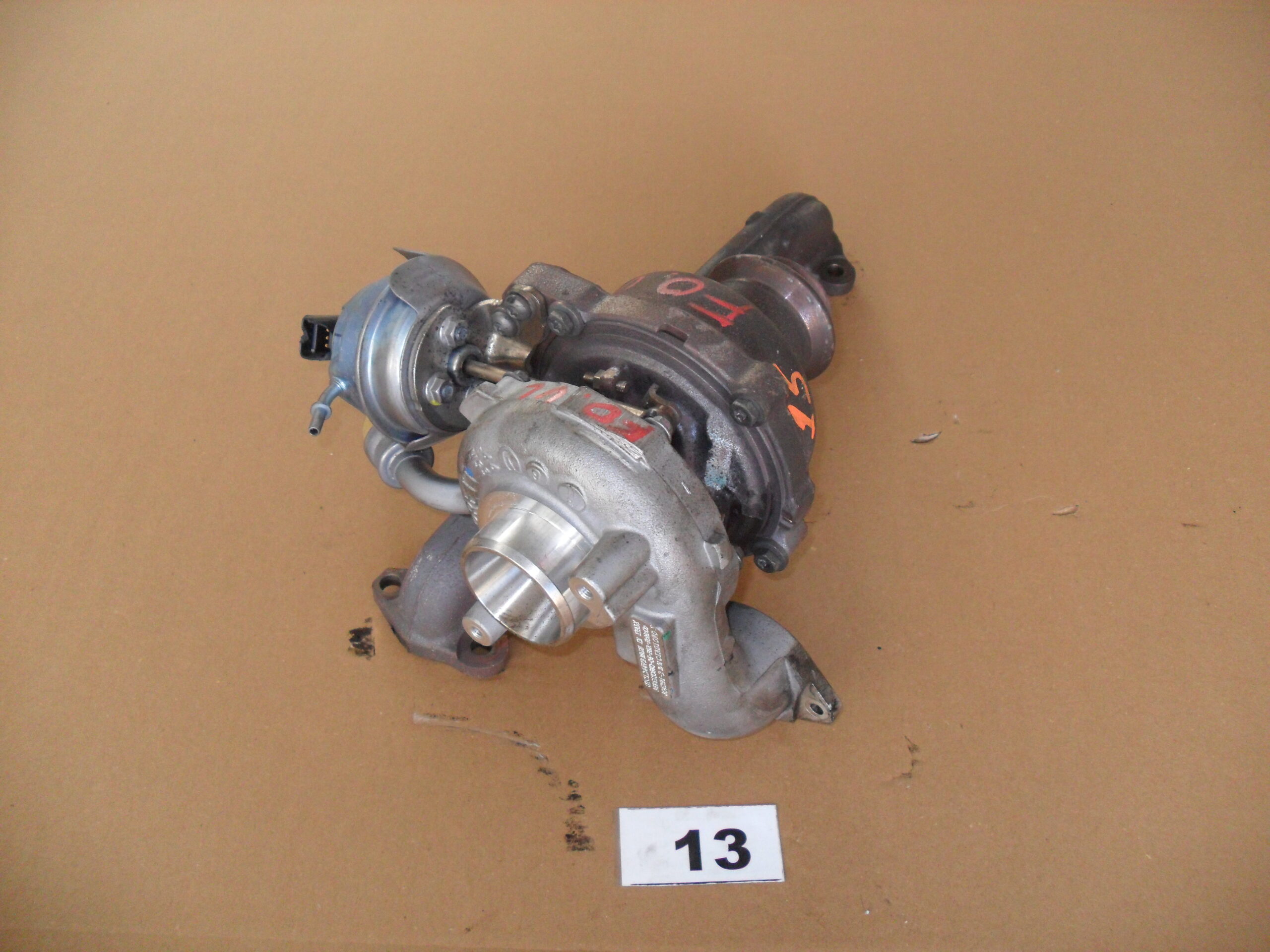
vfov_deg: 40.7
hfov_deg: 52.6
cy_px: 476
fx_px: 1284
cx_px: 635
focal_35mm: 35
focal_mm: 6.3
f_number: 3
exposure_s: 1/45
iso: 200
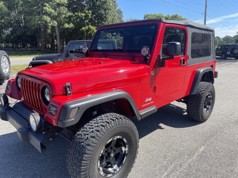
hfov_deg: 67.3
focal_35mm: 26
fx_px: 179
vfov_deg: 53.1
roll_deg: +1.1
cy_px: 89
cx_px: 119
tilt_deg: -11.4
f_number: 1.6
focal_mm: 4.2
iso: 32
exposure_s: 1/1247
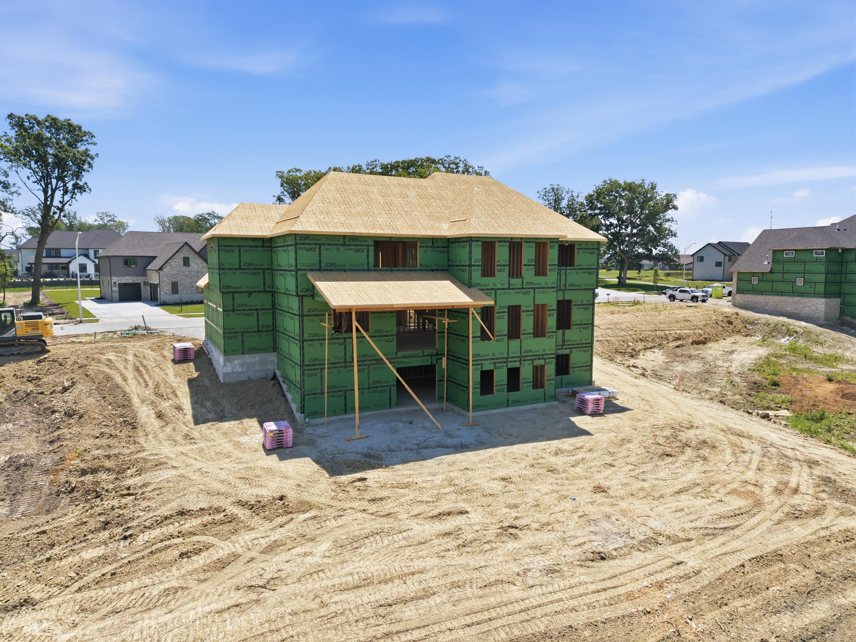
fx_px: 593
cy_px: 321
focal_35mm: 24
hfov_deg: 71.6
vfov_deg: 56.8
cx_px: 428
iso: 250
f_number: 1.8
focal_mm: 8.7
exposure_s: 1/6400
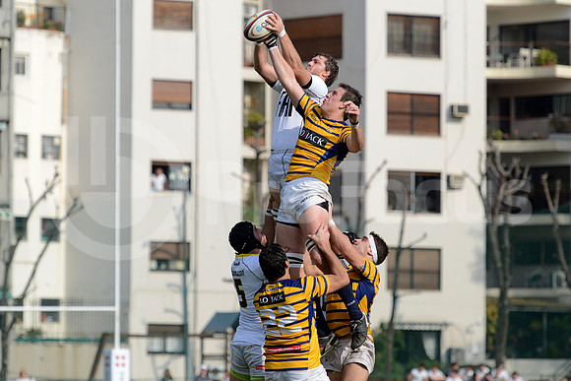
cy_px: 190
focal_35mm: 190
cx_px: 286
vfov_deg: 7.2
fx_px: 3014
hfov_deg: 10.8
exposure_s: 1/2000
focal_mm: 190
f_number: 4
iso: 320
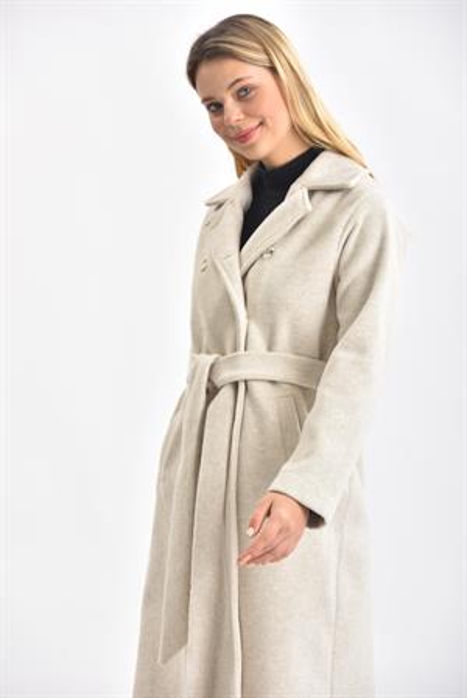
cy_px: 349
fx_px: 2817
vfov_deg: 14.1
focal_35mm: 145
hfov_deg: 9.5
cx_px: 234
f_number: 6.3
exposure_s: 1/160
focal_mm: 145
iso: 100
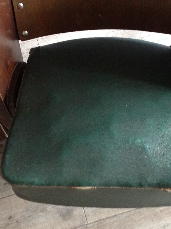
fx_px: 362
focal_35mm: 55
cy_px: 122
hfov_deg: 26.5
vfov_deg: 34.9
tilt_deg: -59.8
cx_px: 104
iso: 320
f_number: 2.4
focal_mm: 4.28
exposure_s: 1/15
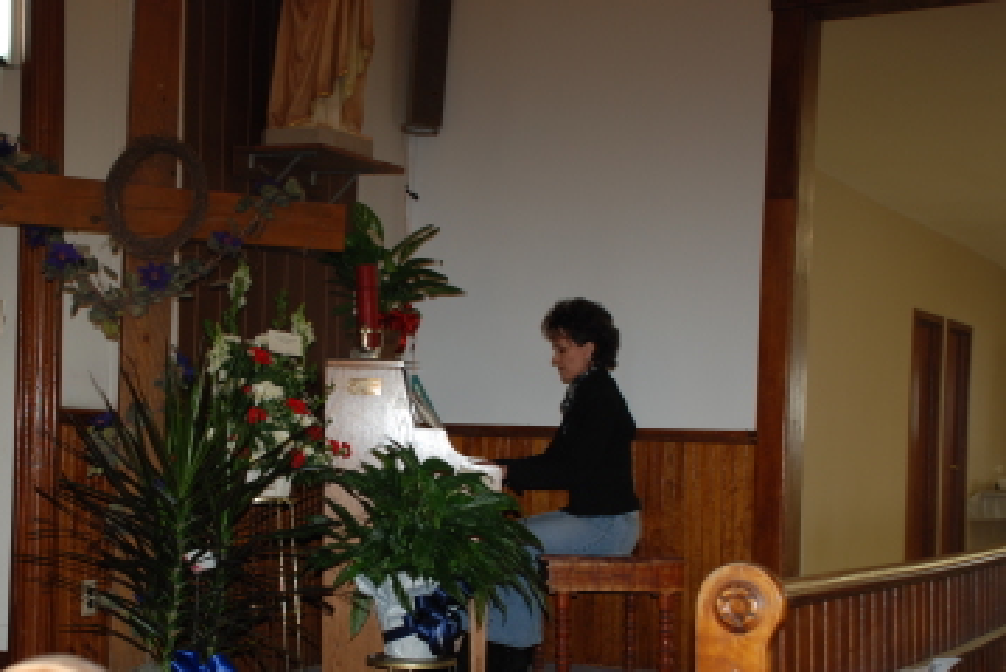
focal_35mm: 63
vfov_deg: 21.7
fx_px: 1753
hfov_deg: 31.9
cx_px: 384
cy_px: 437
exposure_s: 1/60
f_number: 4.2
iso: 200
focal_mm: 31
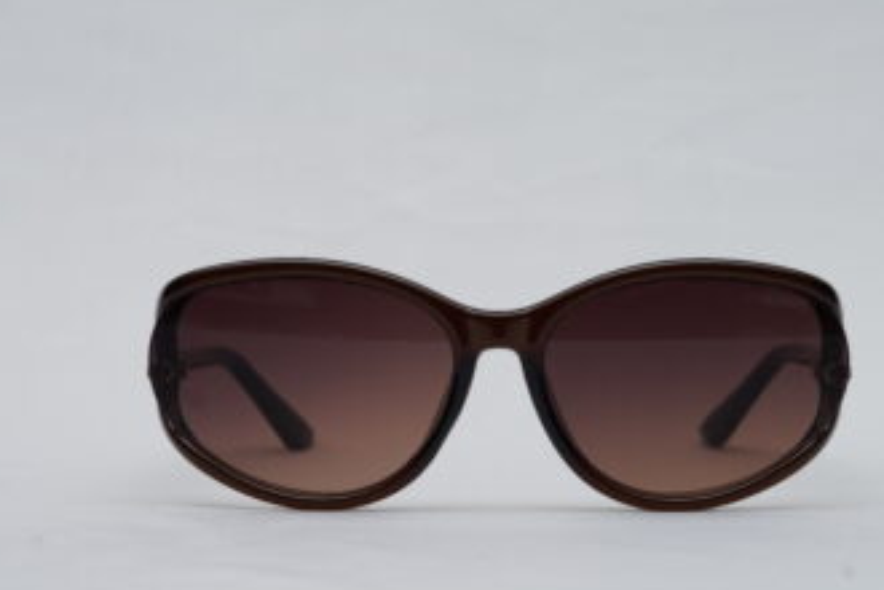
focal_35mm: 91
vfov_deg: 15.0
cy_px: 373
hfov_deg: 22.4
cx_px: 504
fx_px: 2234
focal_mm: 50
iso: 100
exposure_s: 1/160
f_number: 9
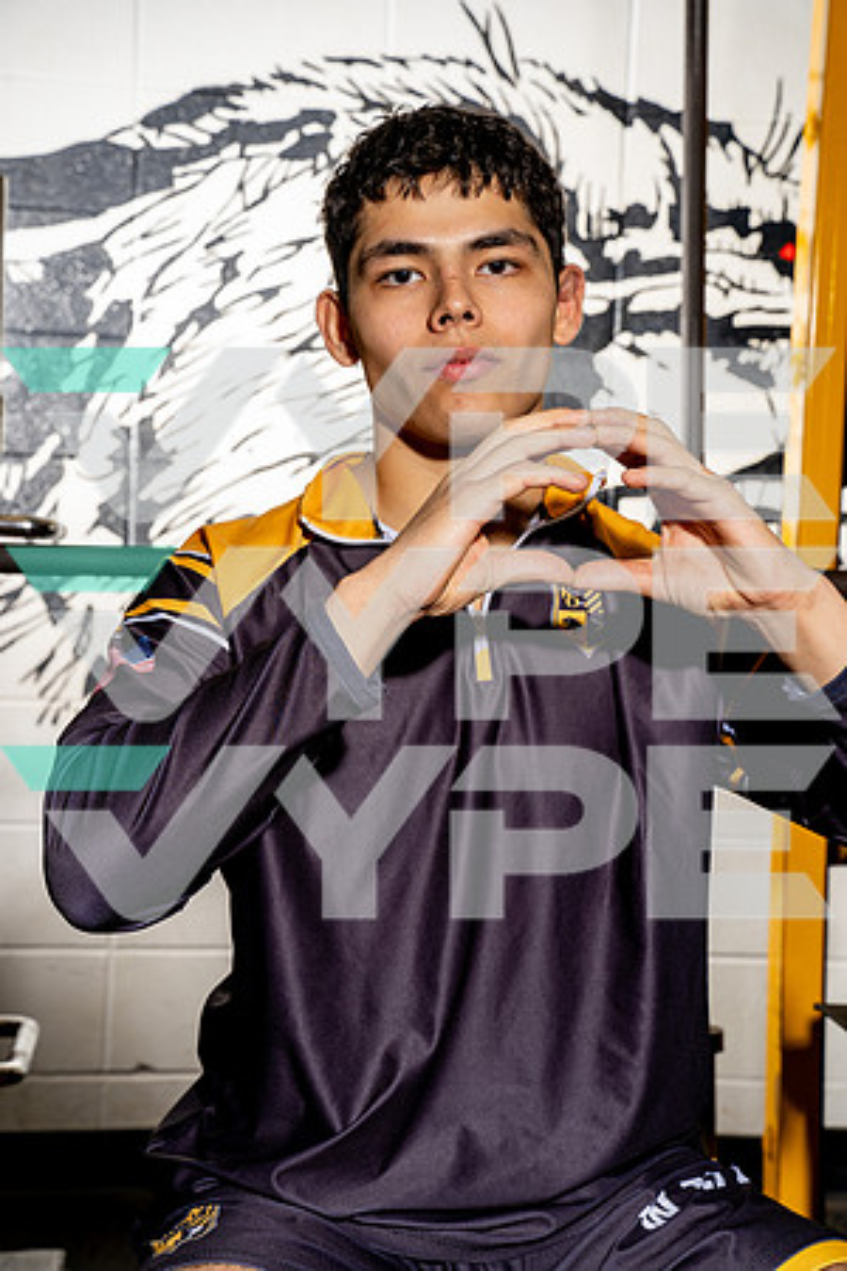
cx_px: 424
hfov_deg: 19.7
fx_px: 2435
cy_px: 636
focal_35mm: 69
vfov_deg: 29.2
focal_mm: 69
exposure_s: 1/200
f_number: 8
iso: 100
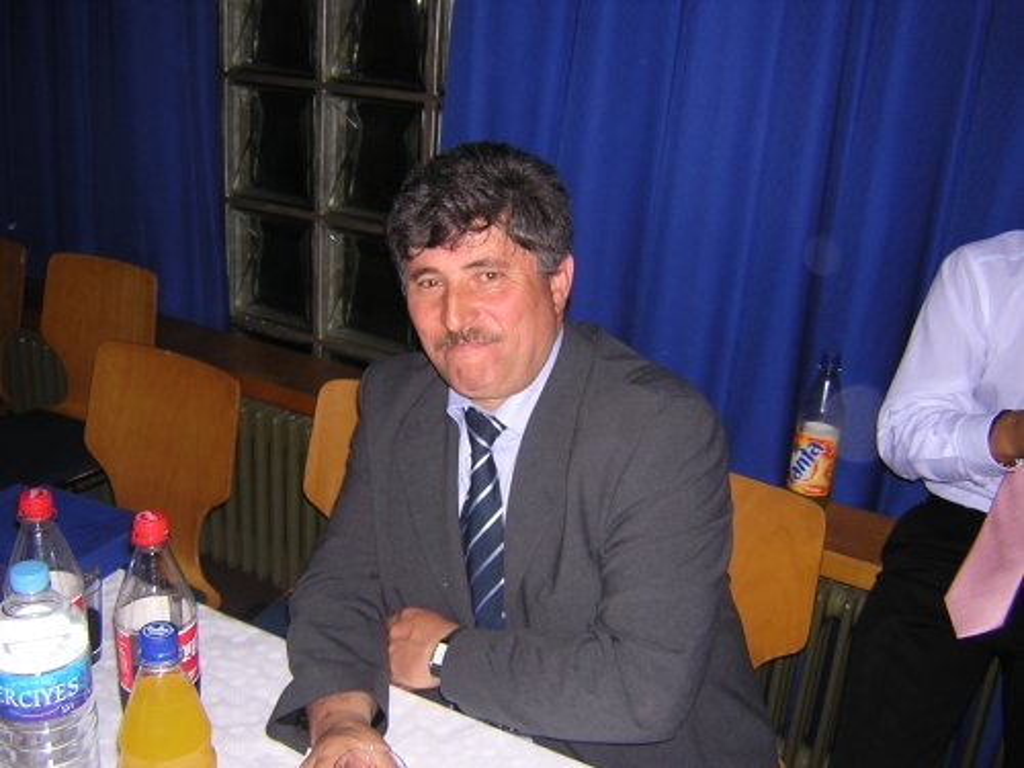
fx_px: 1065
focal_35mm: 36
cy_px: 384
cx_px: 512
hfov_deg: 51.4
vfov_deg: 39.7
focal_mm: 4.7
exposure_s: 1/60.1
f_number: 2.6
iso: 137
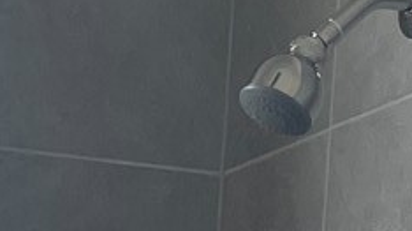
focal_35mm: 194
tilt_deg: -3.7
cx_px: -257
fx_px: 2117
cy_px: 809
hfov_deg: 10.6
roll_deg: -1.7
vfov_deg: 5.6
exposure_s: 1/525
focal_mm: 4.2
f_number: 1.6
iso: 32
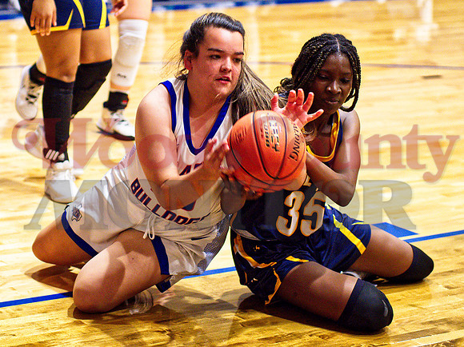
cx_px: 232
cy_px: 174
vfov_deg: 17.1
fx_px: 1152
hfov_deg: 22.8
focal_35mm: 86
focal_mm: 43
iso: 1600
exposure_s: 1/400
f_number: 1.6
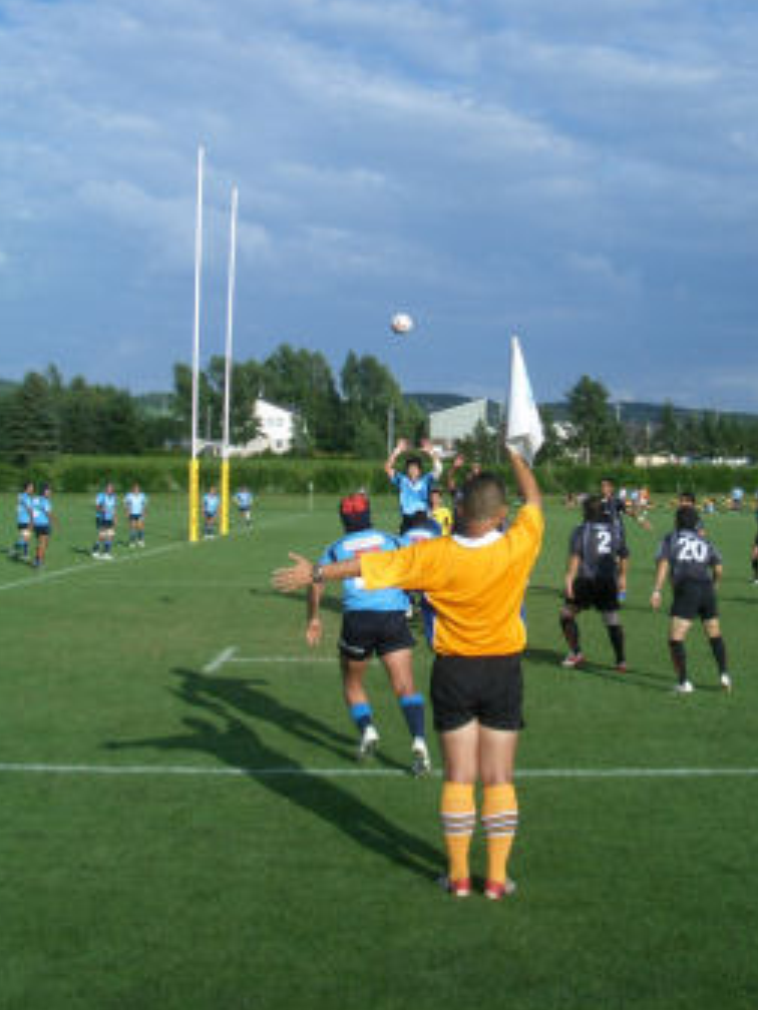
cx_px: 453
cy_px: 430
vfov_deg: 42.8
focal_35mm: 44
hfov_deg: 32.8
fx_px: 1285
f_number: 4.3
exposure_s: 1/640
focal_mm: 5.8
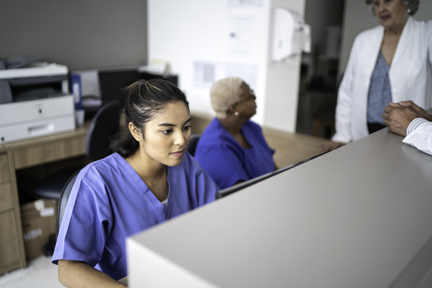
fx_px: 420
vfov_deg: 37.9
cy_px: 144
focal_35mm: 35
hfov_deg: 54.4
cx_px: 216
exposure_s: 1/400
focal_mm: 35
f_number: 1.4
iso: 640
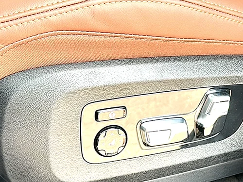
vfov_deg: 26.1
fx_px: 393
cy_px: 107
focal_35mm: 56
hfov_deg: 34.1
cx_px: 158
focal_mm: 6.86
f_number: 1.78
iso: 64
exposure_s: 1/135
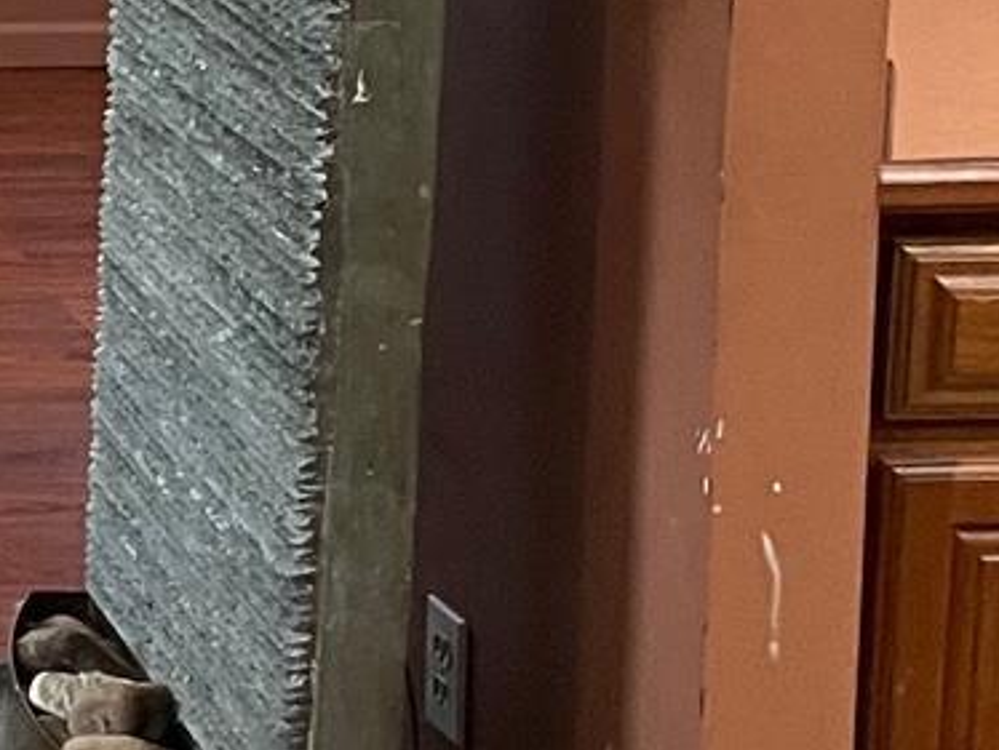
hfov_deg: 12.2
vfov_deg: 10.4
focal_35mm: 140
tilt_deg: -9.6
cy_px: -262
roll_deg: +1.8
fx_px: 4043
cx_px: -1117
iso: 160
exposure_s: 1/60
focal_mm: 4.2
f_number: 1.6
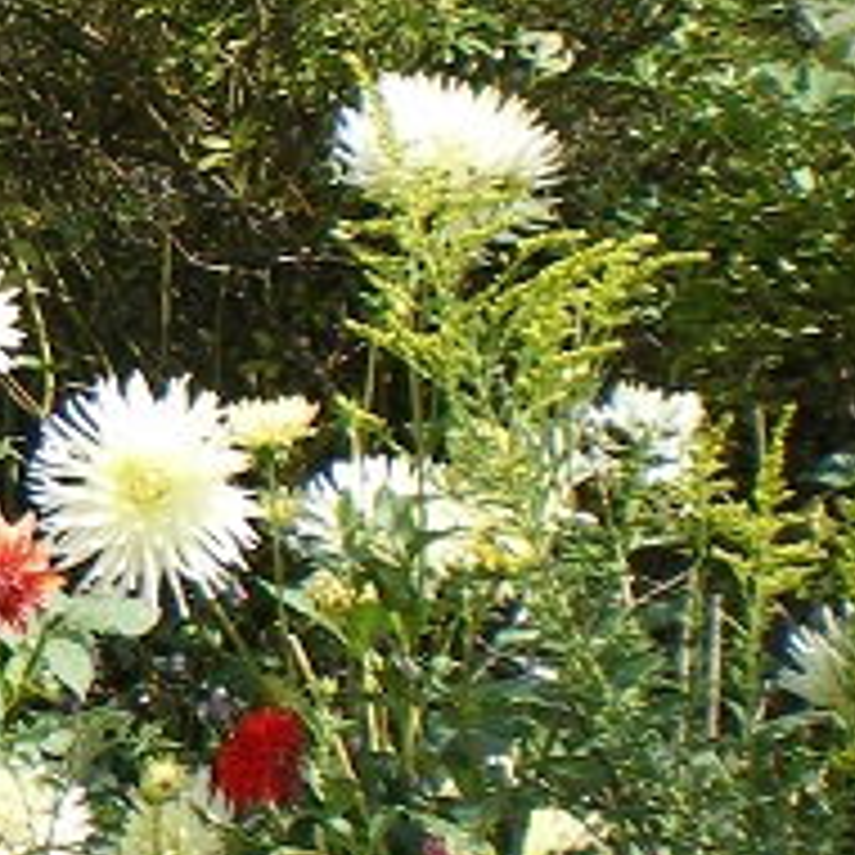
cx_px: -837
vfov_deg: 13.0
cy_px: 436
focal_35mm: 134
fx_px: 3745
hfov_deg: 11.7
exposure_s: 1/200
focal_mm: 6.3
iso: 64
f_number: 4.6
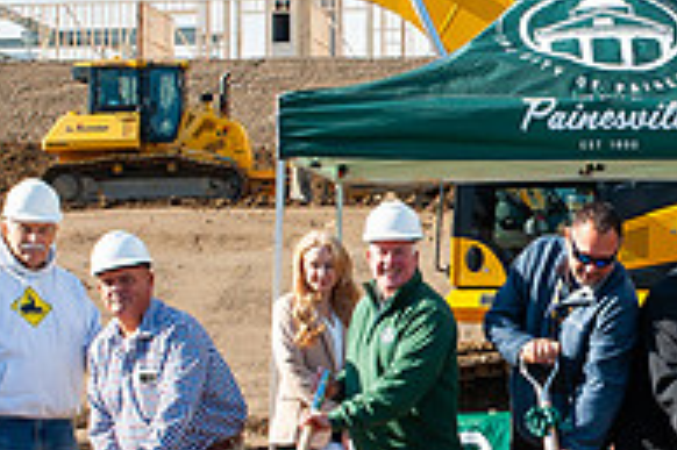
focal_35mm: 106
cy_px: 239
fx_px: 1992
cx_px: 656
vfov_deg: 12.9
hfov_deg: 18.8
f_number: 16
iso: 400
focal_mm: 32
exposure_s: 1/200
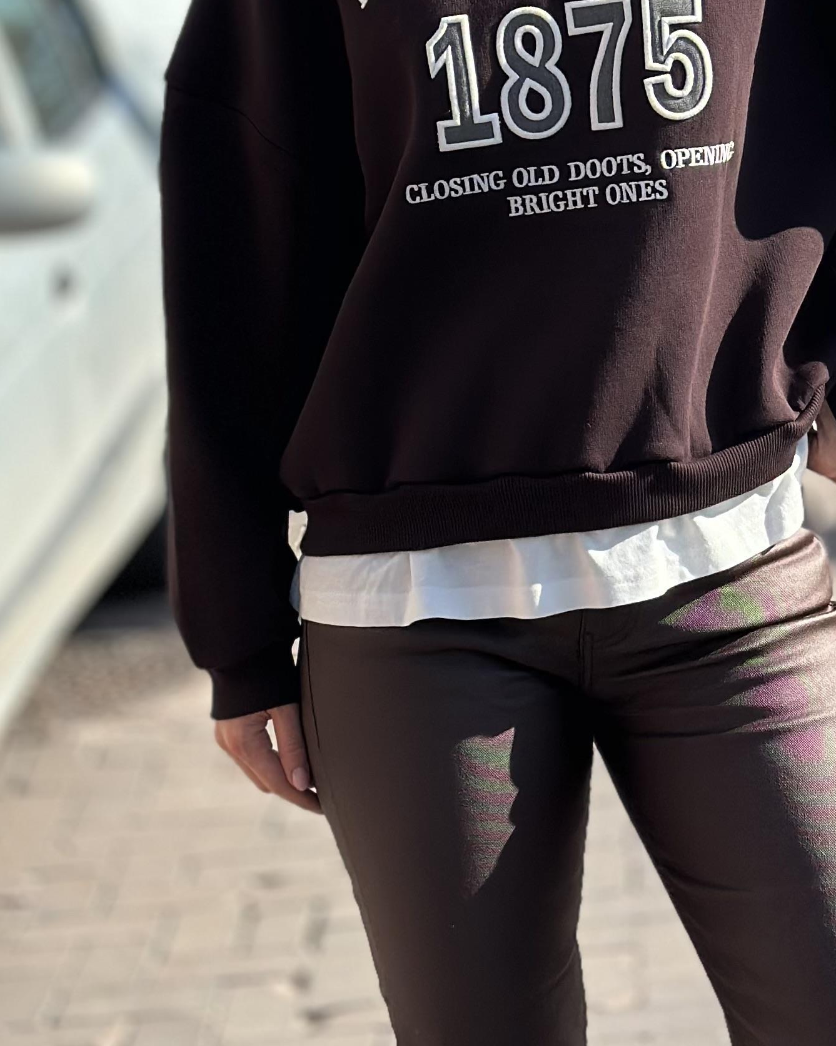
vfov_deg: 16.7
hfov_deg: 13.6
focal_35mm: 113
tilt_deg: +1.2
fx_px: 3496
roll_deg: +4.1
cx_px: 624
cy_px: 6
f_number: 1.78
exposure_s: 1/4016
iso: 100
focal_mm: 6.86
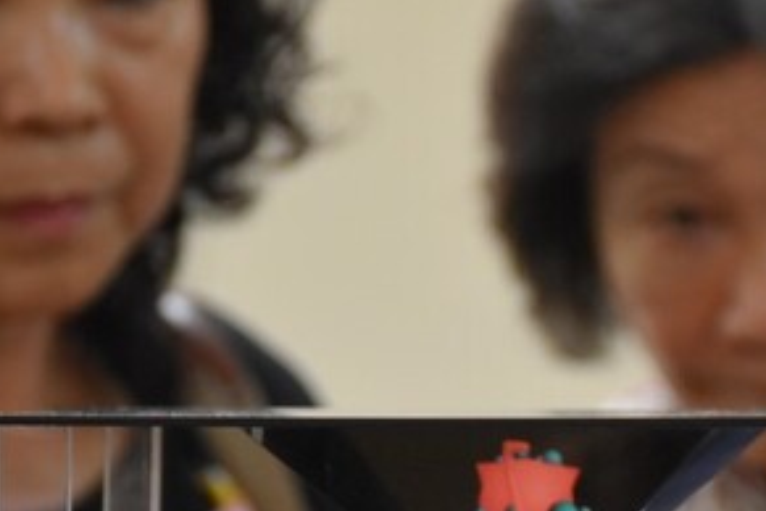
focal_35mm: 289
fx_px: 6149
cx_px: 498
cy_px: 415
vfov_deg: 4.8
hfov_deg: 7.1
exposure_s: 1/160
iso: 3200
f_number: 5.3
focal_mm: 80
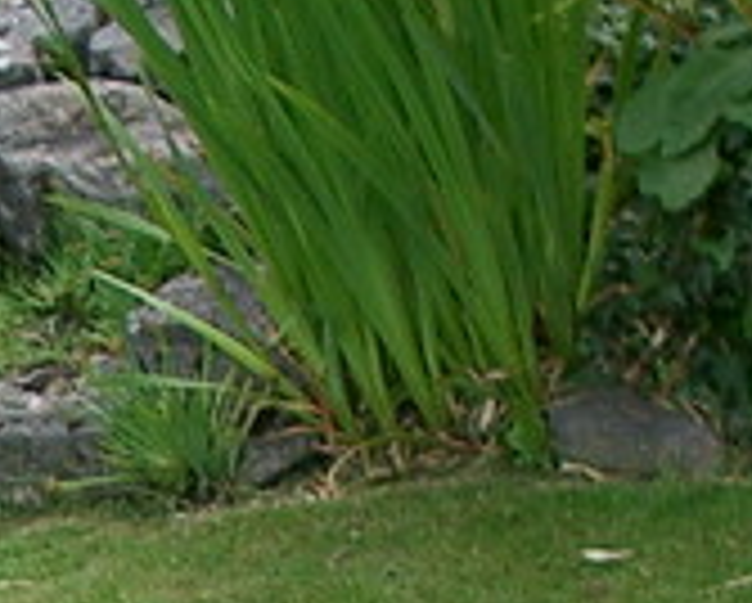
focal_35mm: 162
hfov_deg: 11.5
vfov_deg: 9.3
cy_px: 846
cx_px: -315
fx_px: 3610
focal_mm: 5.8
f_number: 2.6
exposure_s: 1/200
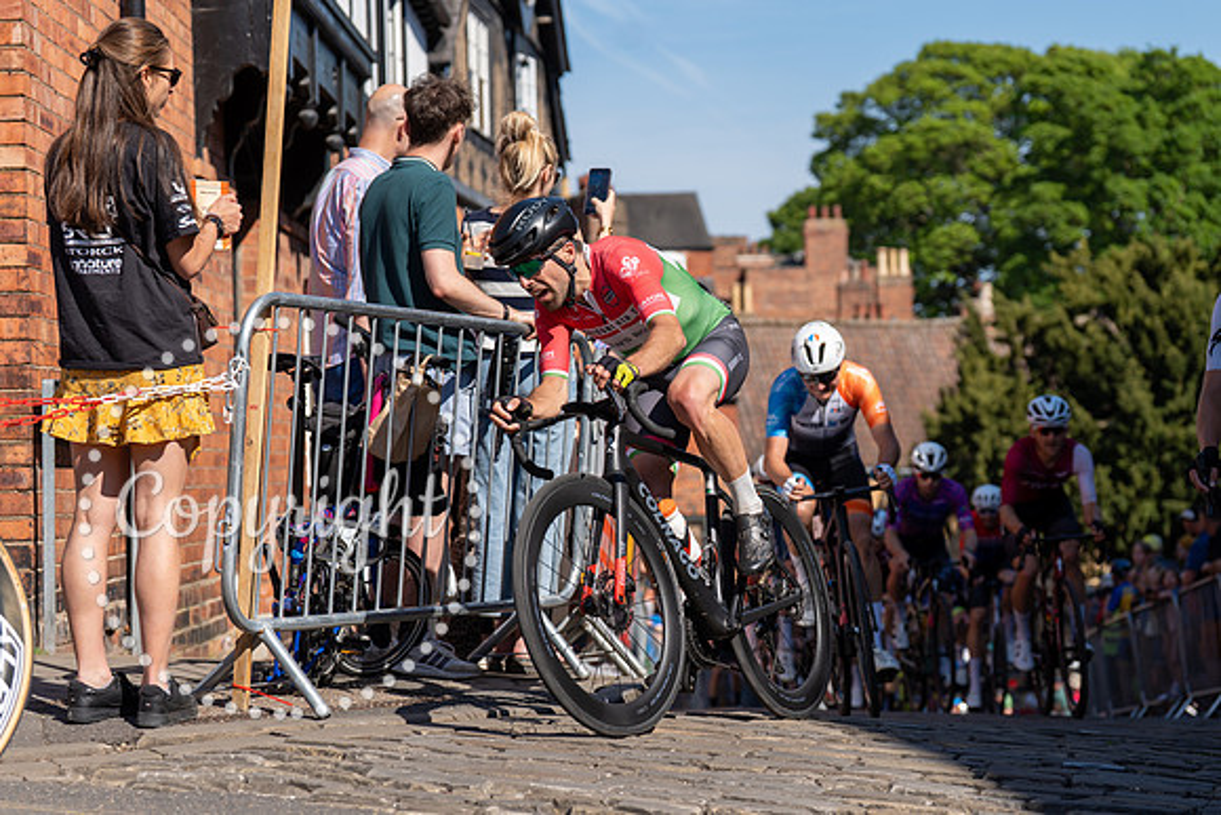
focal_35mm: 78
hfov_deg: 26.0
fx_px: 2646
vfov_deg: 17.5
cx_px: 610
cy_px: 408
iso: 100
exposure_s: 1/1000
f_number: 3.5
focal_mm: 78
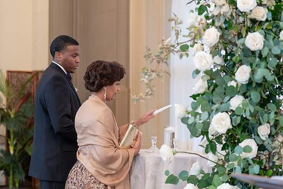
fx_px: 733
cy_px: 91
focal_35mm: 93
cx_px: 142
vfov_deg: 14.7
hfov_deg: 21.8
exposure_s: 1/100
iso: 2000
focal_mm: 89
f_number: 2.8
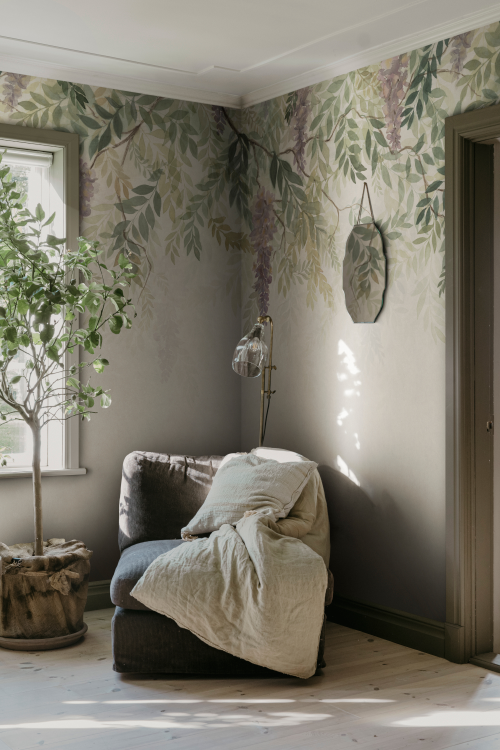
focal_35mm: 50
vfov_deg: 39.6
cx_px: 250
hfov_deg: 27.0
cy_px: 375
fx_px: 1042
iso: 1000
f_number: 5
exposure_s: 1/30
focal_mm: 50
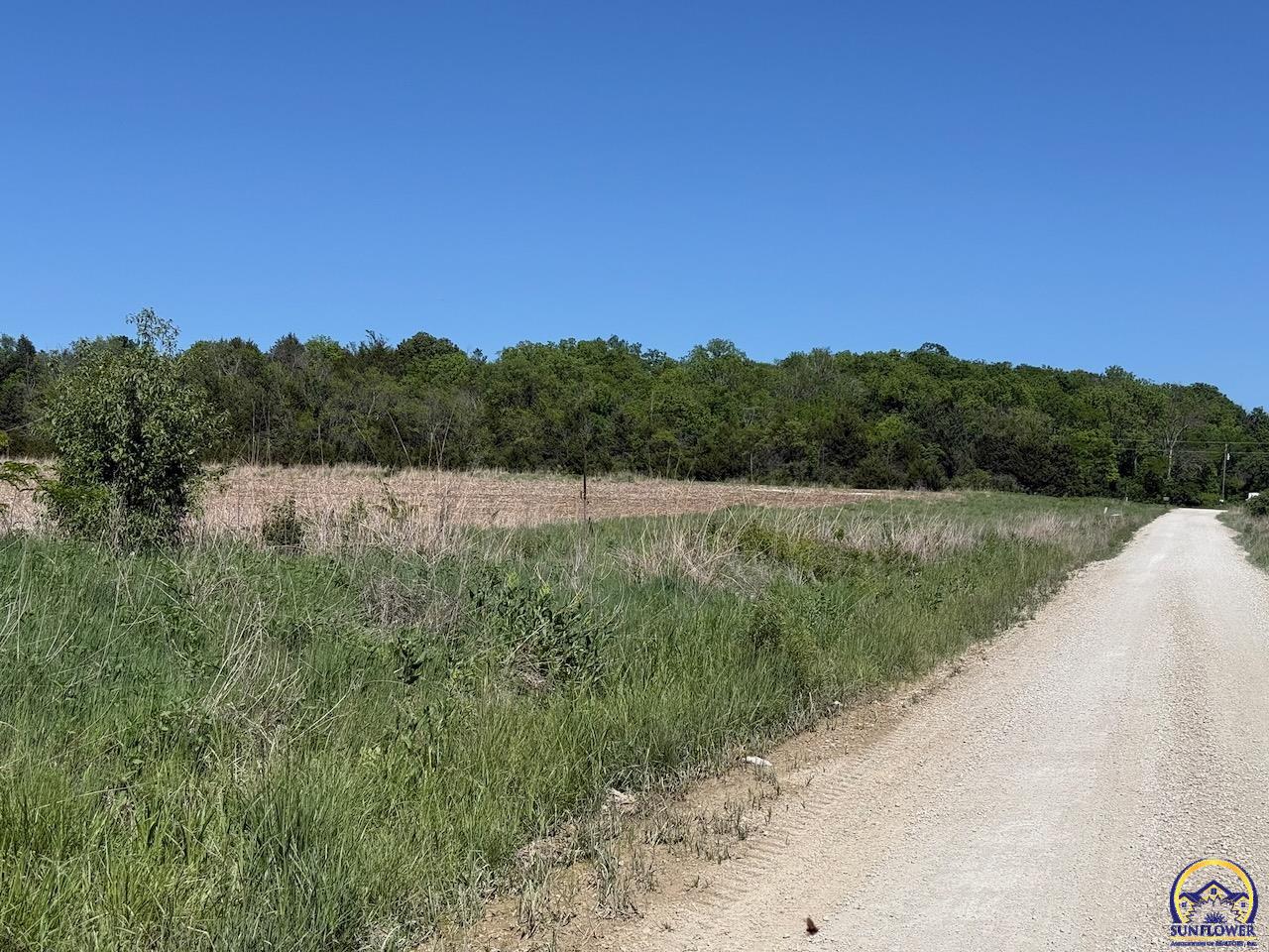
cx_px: 634
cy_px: 476
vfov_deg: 30.3
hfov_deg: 39.7
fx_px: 1760
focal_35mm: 48
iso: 64
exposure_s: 1/6536
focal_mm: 6.76
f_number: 1.78
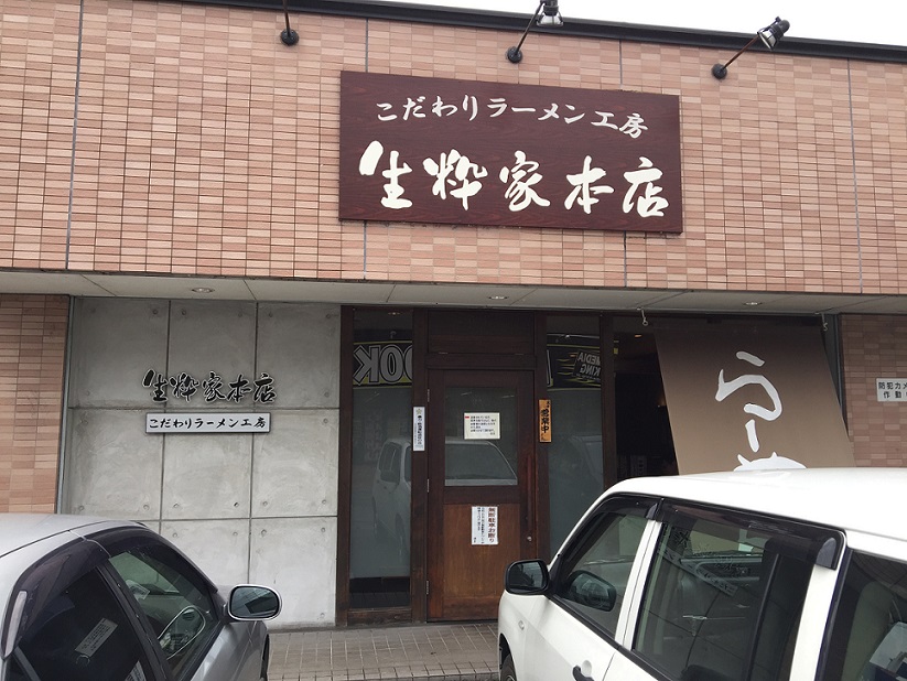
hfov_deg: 61.6
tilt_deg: +6.0
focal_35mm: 29
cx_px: 454
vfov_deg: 48.3
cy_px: 340
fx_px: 760
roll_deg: +0.7
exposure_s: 1/226
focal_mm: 4.15
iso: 32
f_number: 2.2
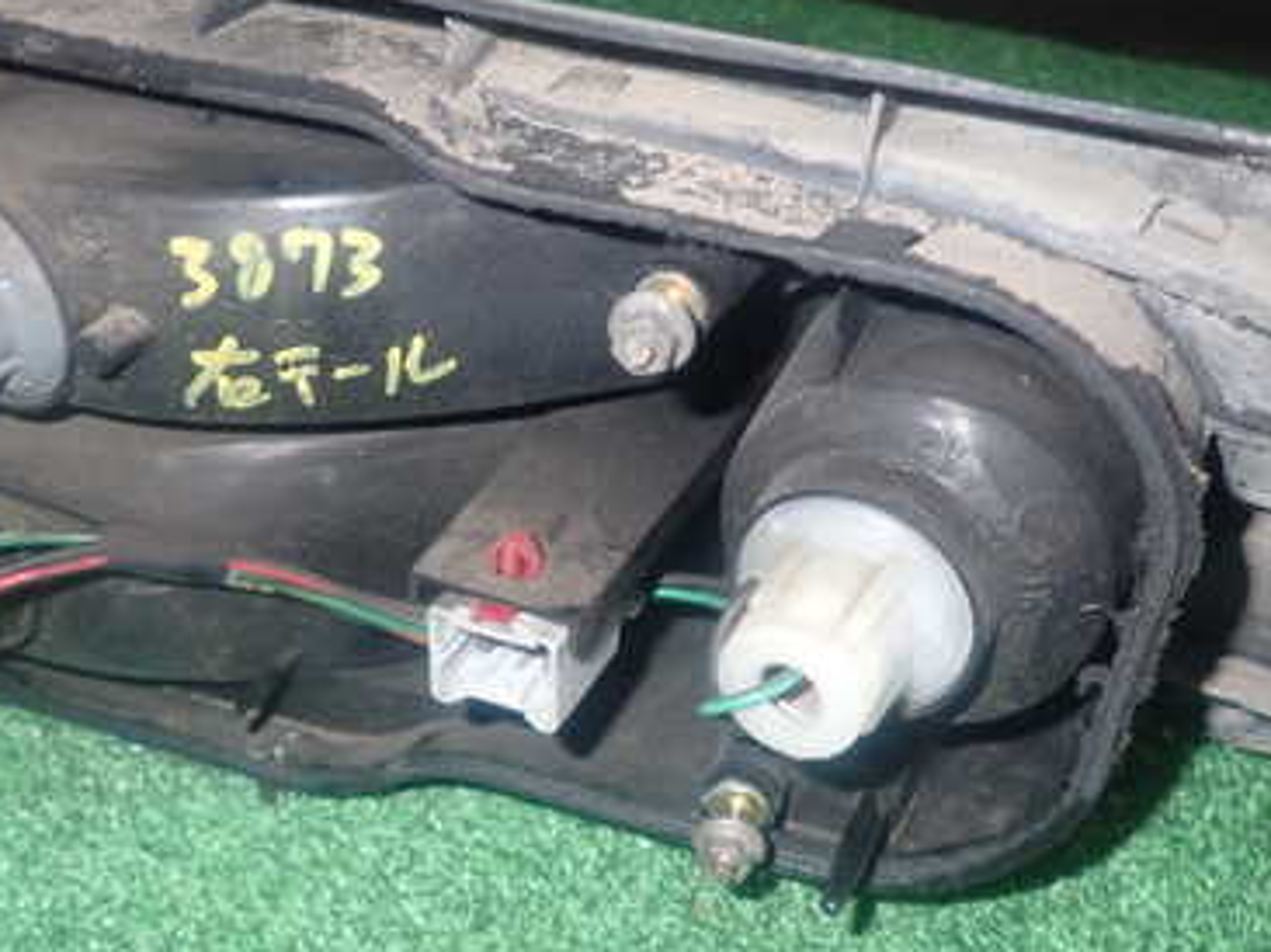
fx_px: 1504
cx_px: 622
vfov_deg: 35.1
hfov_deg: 45.8
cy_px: 462
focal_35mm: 41
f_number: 5.6
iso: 640
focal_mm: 4.5
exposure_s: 1/30
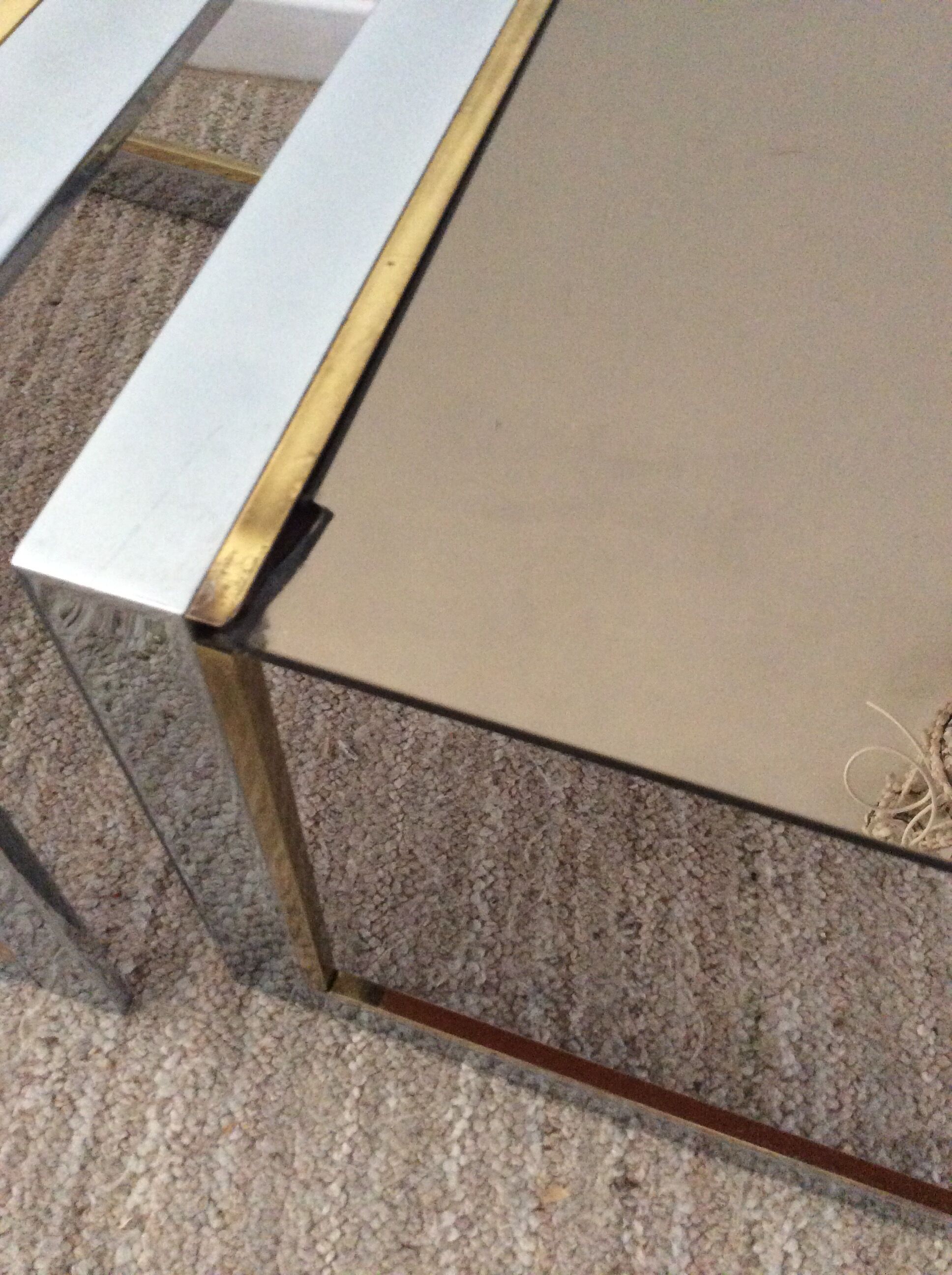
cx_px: 476
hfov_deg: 44.1
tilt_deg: -59.2
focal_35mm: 32
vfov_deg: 56.9
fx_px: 1177
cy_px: 638
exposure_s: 1/20
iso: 320
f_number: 2.4
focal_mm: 3.3
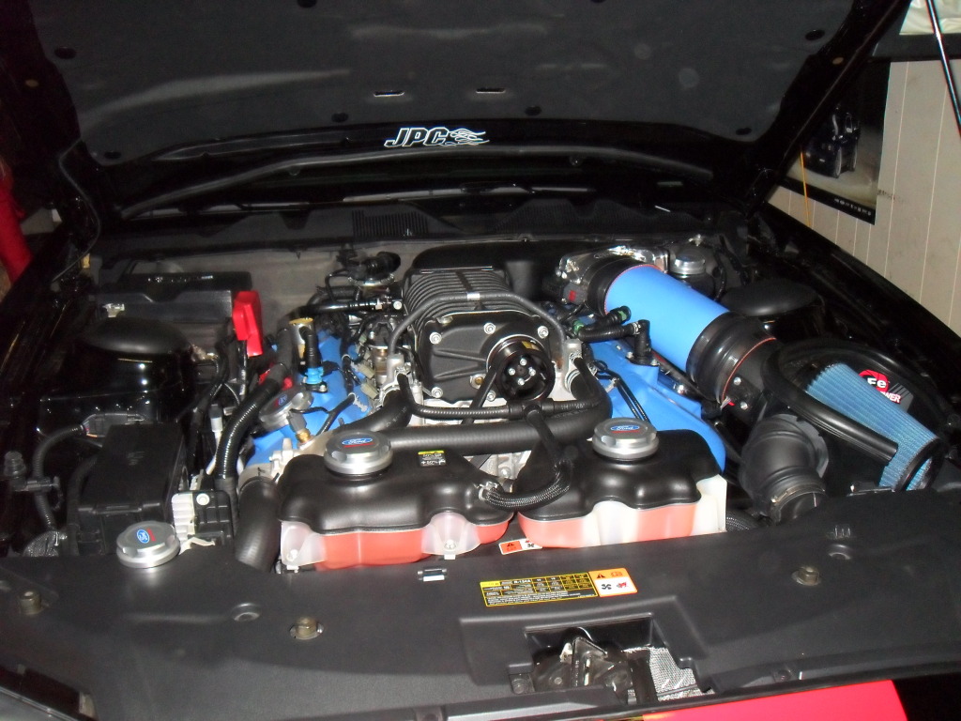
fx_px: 972
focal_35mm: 35
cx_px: 480
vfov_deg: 40.7
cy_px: 360
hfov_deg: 52.6
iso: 400
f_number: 2.8
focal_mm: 6.2
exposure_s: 1/45
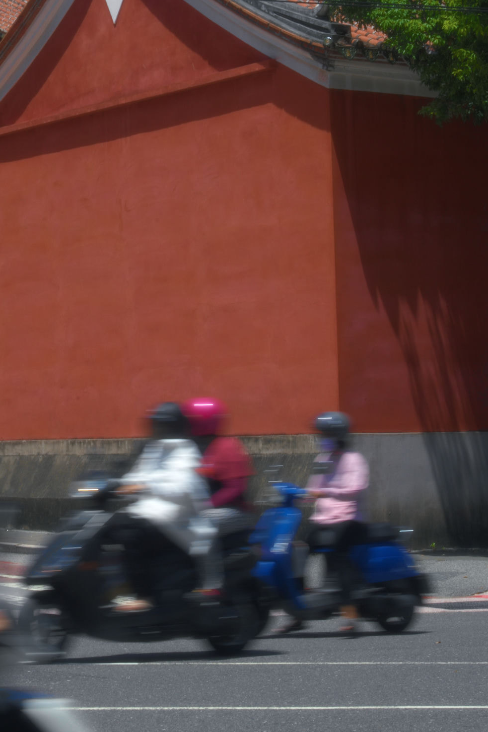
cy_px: 179
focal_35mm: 125
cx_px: 28
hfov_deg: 10.9
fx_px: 2542
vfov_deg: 16.3
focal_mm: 60
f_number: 29
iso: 125
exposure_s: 1/60
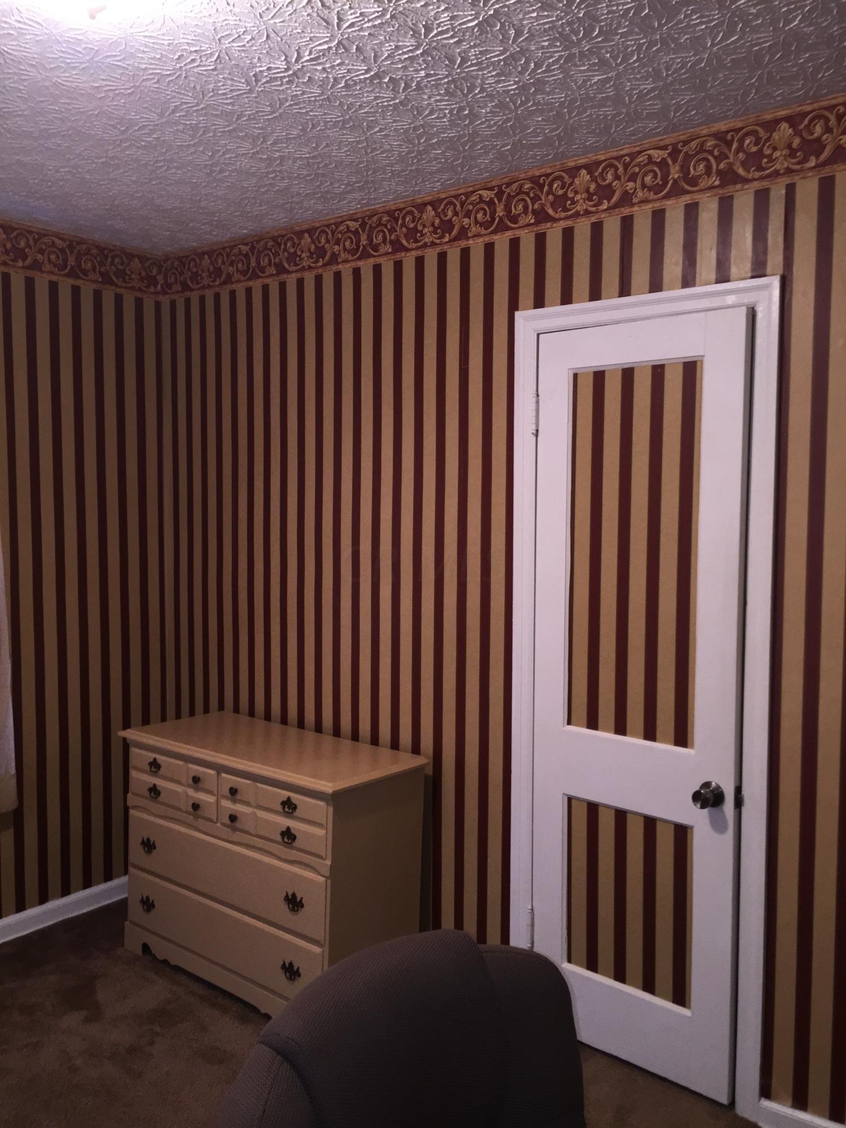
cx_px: 423
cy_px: 564
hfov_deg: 48.2
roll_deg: -0.4
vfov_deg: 61.7
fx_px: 945
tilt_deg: -3.6
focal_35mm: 29
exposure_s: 1/30
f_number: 2.2
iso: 64
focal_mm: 4.15
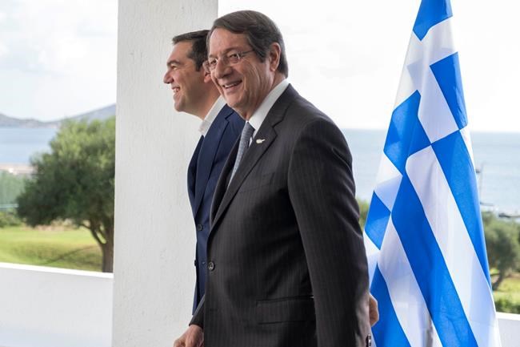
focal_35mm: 53
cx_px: 260
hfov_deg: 37.5
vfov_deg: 25.5
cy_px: 174
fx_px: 765
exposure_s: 1/2000
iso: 640
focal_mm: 35.3
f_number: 2.8
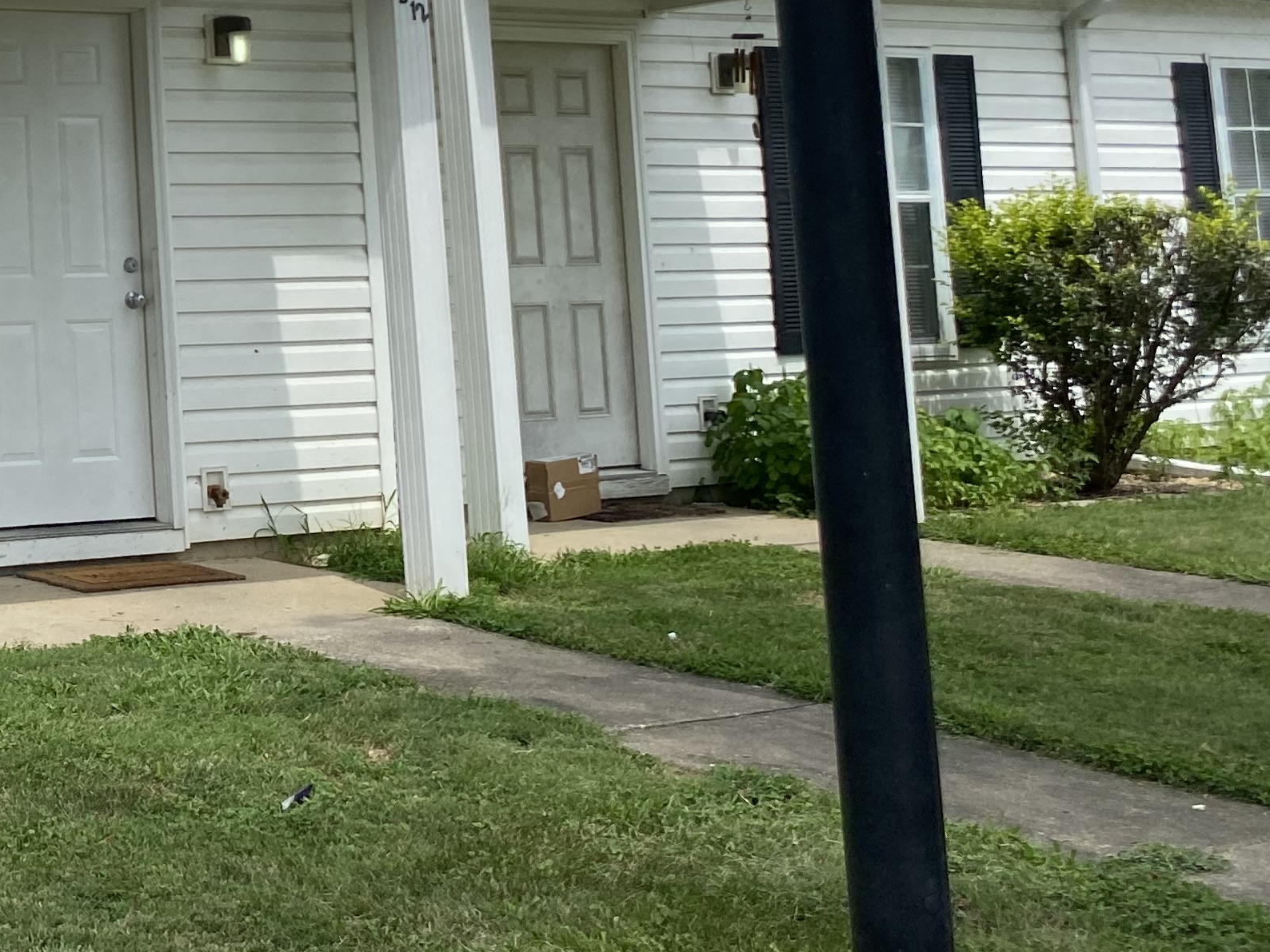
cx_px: -285
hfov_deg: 26.0
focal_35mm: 66
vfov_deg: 21.6
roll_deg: +1.8
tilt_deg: +4.8
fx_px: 2421
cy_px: 33
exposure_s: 1/2967
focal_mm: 4.25
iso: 32
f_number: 1.8
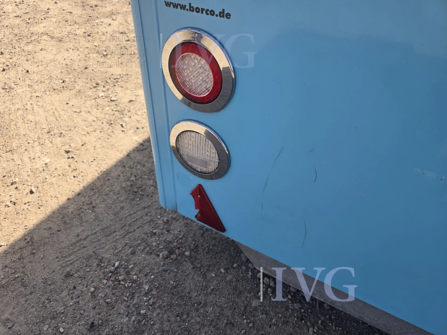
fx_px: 297
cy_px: 168
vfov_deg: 58.9
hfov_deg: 73.9
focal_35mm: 23
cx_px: 224
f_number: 1.7
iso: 12
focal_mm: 6.3
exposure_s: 1/379
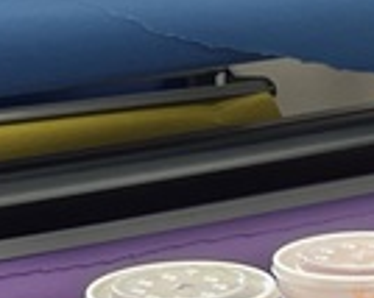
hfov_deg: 8.7
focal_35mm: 194
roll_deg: -1.7
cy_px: 607
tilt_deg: -25.9
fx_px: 2146
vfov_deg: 7.6
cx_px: 994
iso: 80
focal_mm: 5.1
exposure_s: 1/60
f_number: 1.6
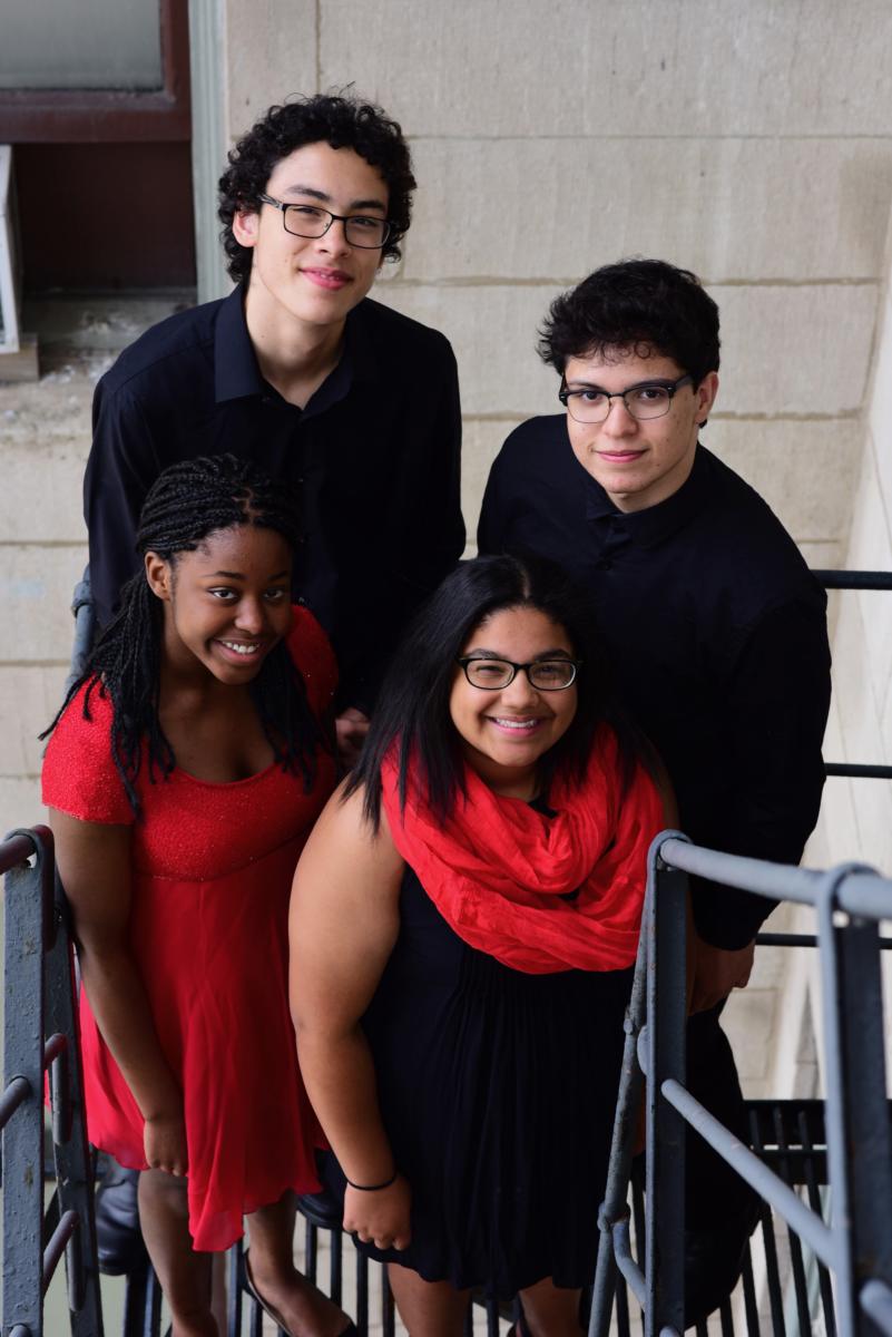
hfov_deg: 16.1
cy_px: 668
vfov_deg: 23.9
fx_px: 3156
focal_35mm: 85
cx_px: 446
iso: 200
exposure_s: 1/125
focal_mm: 85
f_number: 7.1
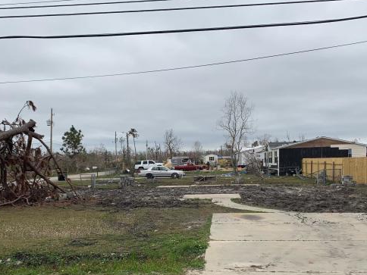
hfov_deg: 43.8
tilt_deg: -2.0
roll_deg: +1.2
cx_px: 174
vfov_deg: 33.1
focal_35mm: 43
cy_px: 195
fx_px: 456
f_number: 1.8
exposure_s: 1/2309
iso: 25
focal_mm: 4.25
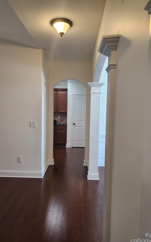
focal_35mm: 26
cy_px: 123
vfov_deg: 70.4
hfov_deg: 47.6
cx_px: 74
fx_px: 171
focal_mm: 5
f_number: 1.8
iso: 400
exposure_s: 1/120
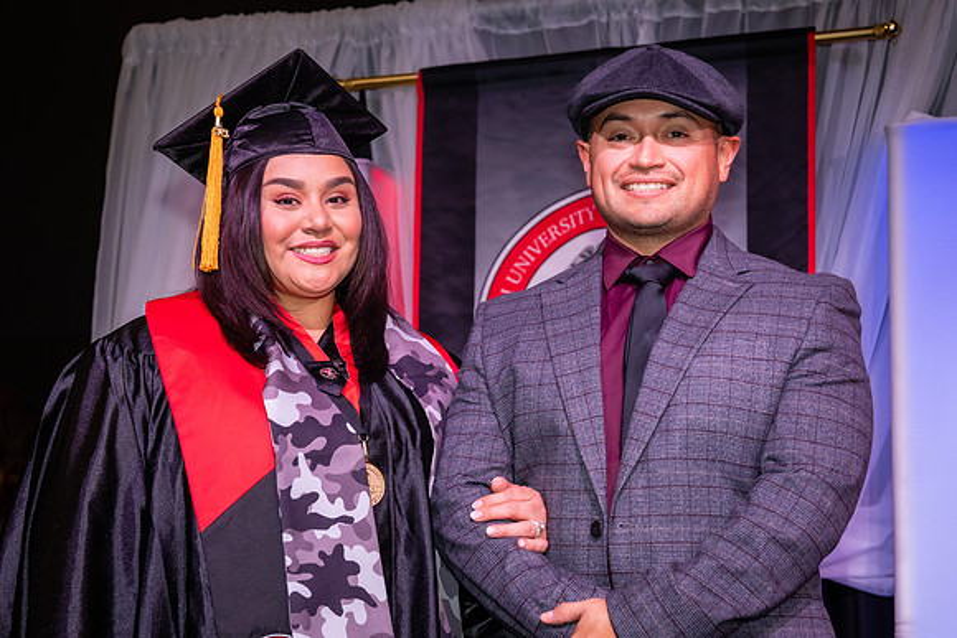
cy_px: 346
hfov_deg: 21.6
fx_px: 2507
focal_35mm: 94
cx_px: 482
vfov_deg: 14.5
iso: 1000
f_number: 5.6
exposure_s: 1/160
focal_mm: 70
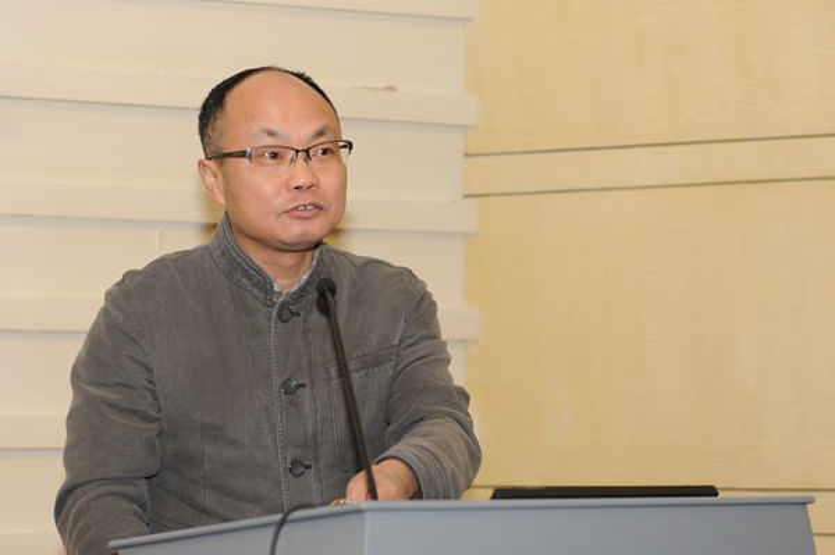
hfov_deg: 28.9
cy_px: 278
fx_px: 1622
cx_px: 418
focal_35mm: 70
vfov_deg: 19.4
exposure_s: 1/160
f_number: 4
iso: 800
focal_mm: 70
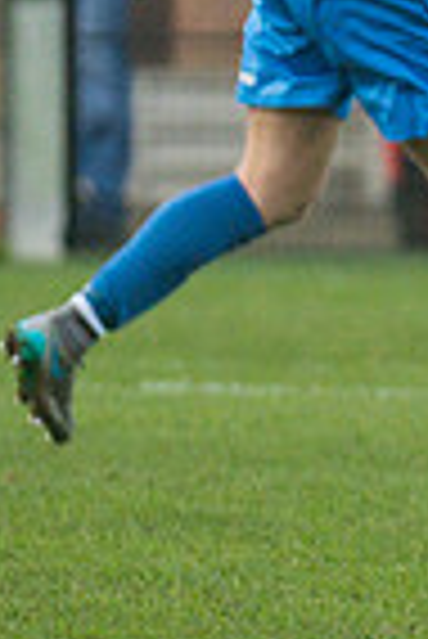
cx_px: 1103
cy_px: -1
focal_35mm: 1506
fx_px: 26790
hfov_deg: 0.9
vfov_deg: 1.4
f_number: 2.8
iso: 2000
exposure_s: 1/2000
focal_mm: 195
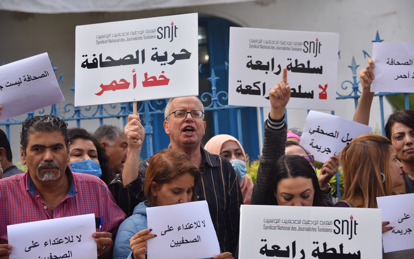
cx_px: 207
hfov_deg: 20.8
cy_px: 127
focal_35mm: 100
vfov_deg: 13.1
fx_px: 1128
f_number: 5.3
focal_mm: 98
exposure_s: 1/320
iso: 200
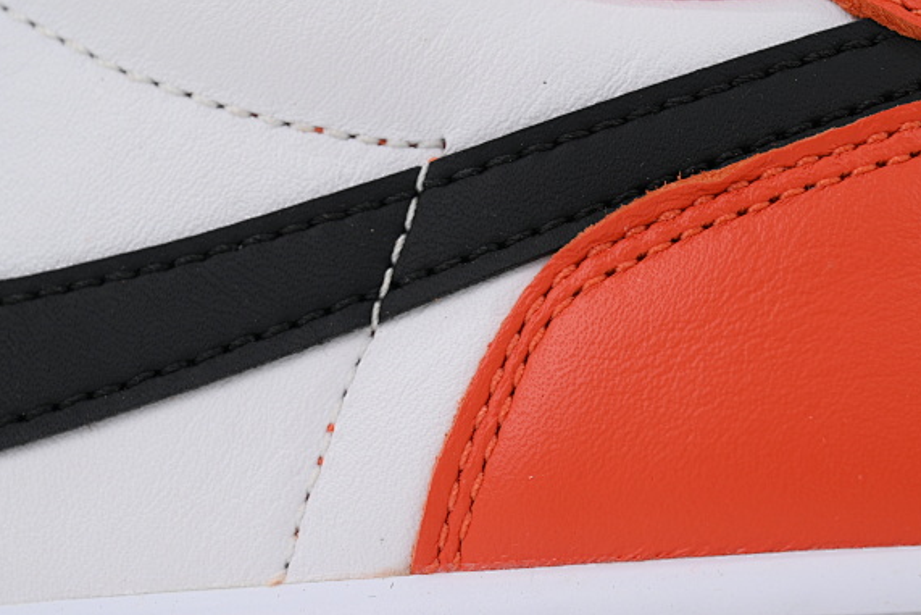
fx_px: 3941
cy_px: 362
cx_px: 531
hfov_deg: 13.3
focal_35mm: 154
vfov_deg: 8.9
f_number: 13
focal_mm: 110
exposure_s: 1/100
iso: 400
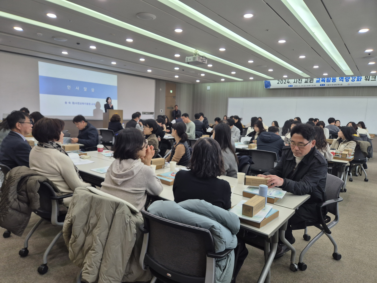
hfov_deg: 73.9
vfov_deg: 58.9
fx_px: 250
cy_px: 142
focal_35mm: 23
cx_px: 188
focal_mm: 5.4
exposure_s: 1/120
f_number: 1.8
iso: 100
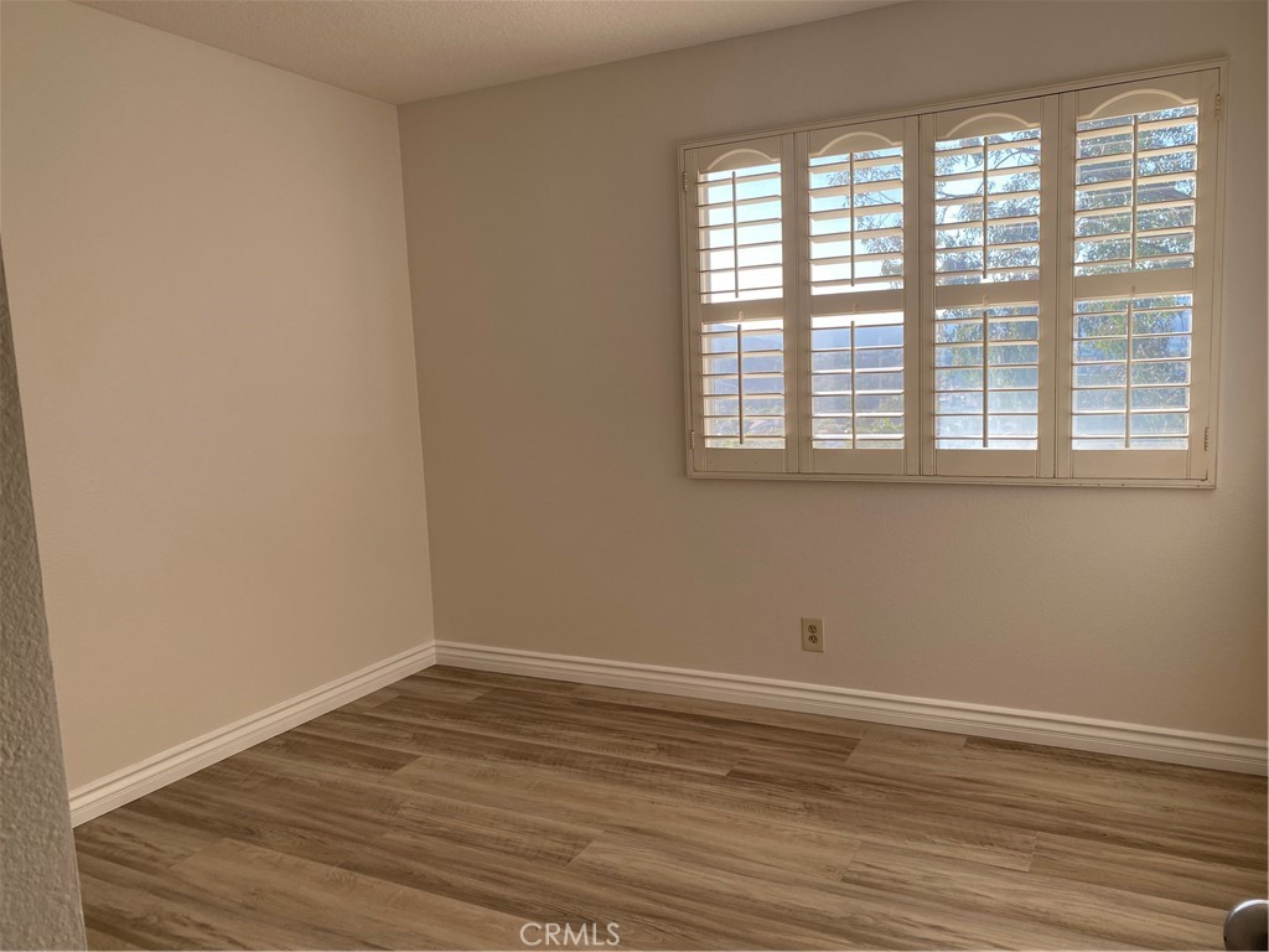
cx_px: 634
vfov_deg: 53.1
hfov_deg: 67.3
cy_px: 476
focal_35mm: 26
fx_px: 953
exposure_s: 1/436
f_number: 1.8
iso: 32
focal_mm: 4.25
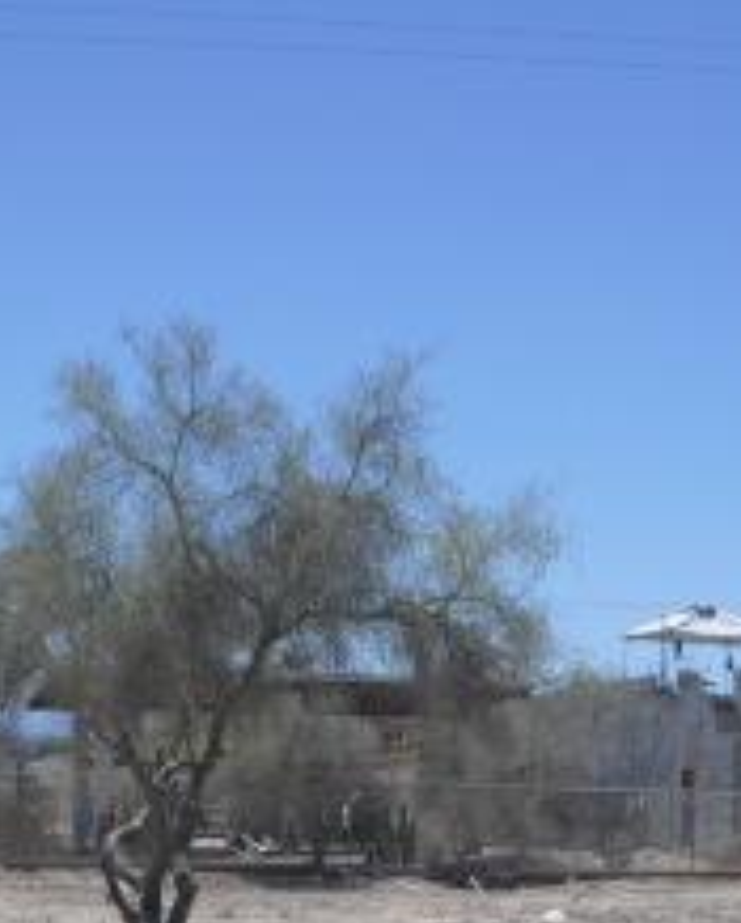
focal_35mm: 103
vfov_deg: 18.3
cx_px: 322
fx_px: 2818
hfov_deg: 15.0
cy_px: 834
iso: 64
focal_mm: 6.3
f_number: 7.8
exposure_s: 1/200
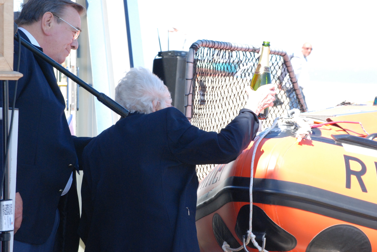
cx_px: 188
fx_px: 1573
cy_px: 126
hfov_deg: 13.7
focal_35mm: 150
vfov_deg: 9.2
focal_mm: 100
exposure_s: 1/200
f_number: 14
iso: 1000
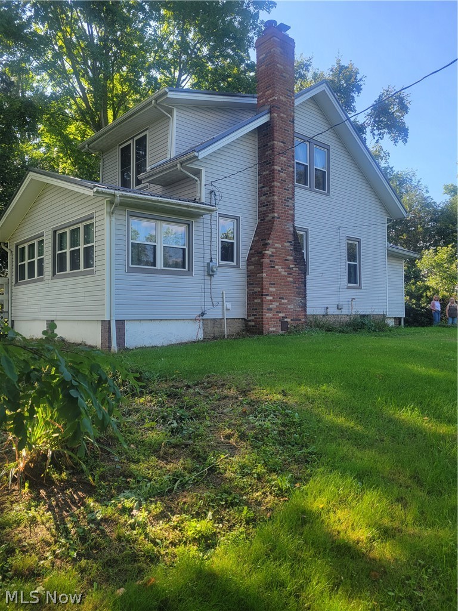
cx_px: 229
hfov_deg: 53.1
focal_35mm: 26
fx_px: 459
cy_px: 306
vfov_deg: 67.3
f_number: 1.8
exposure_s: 1/432
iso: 40
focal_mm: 5.4
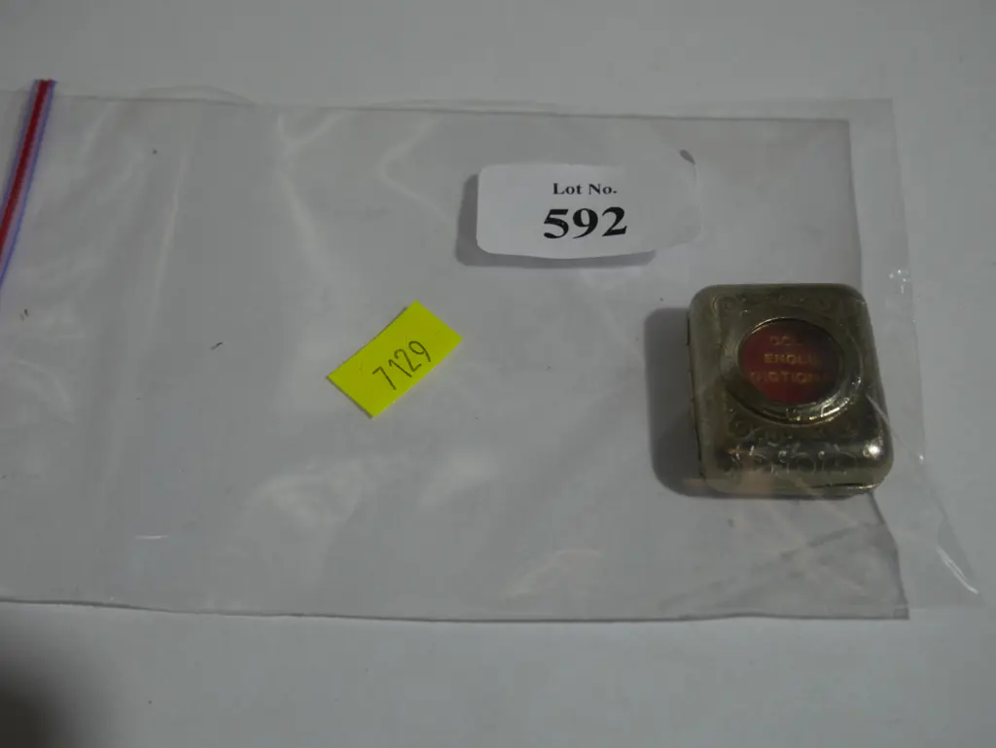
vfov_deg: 31.5
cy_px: 374
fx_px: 1324
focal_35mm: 46
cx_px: 498
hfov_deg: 41.2
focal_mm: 23
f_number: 5.1
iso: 200
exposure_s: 1/80
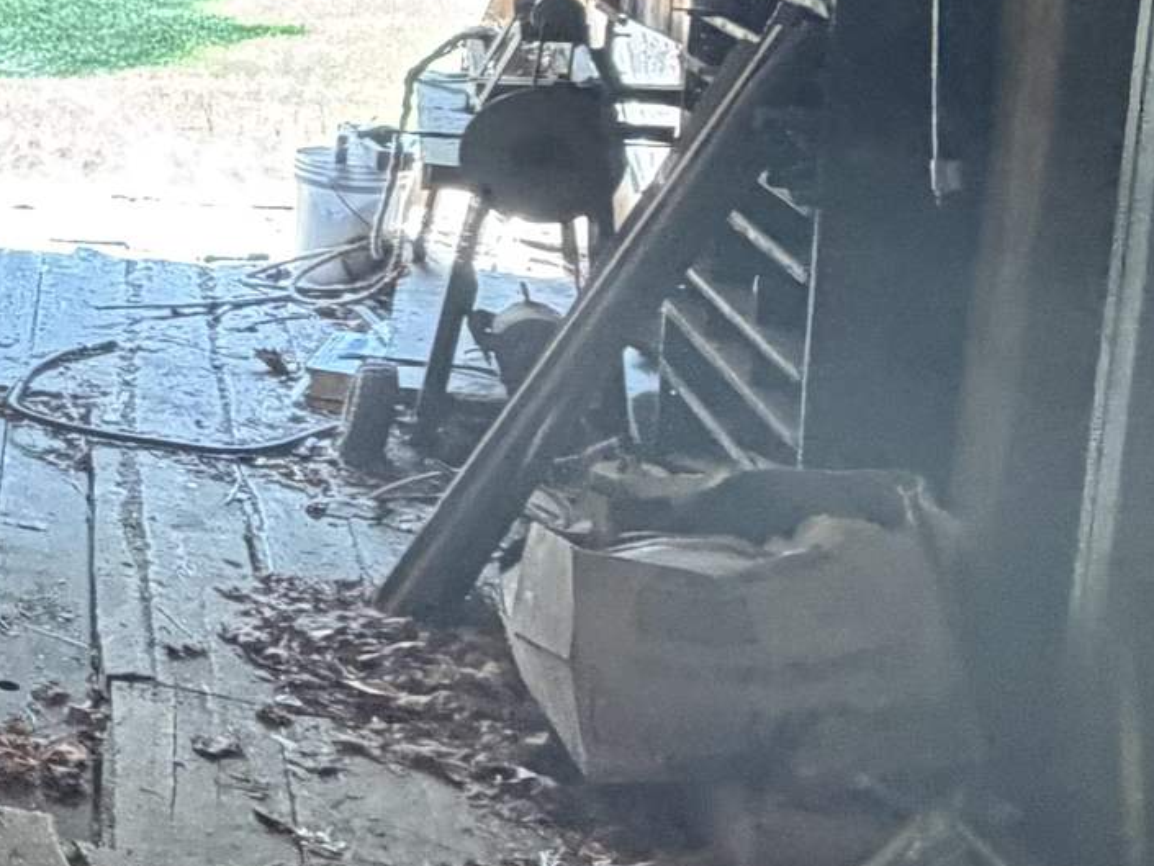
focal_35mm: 61
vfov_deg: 23.3
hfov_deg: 21.8
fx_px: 2034
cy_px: 52
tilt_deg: -9.3
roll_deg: +1.1
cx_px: -858
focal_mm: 2.22
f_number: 2.2
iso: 500
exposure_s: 1/60
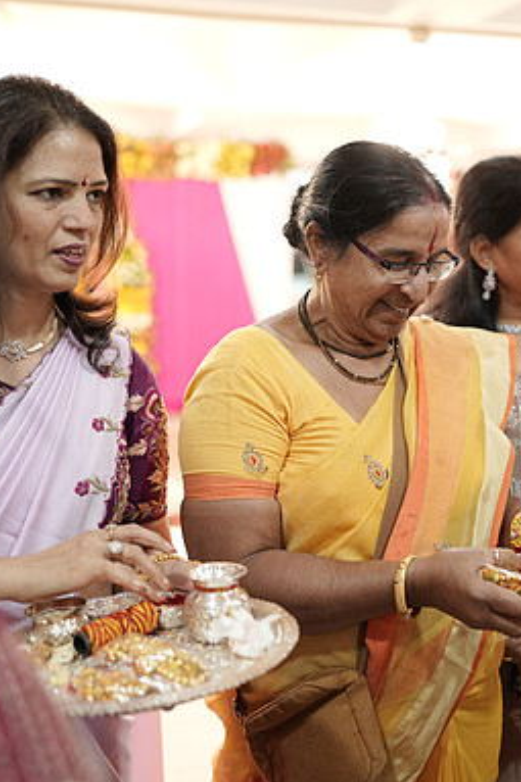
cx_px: 372
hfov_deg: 25.3
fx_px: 1151
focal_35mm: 53
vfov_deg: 37.5
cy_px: 393
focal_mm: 35
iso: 1250
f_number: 1.8
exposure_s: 1/160
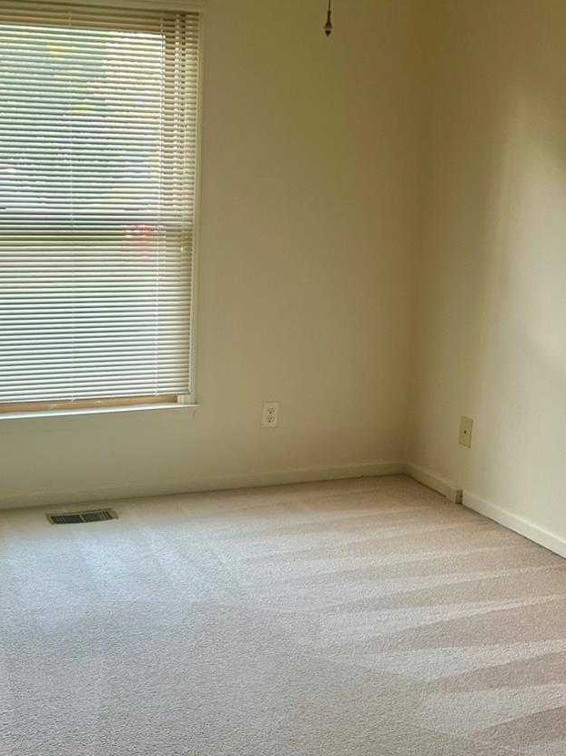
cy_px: 391
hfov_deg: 30.6
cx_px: 191
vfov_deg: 40.4
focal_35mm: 47
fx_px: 1025
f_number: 1.5
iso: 200
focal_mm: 5.7
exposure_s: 1/60
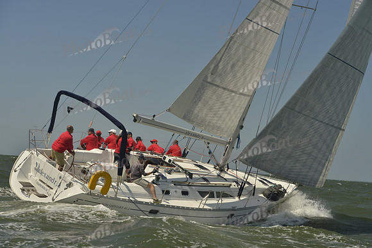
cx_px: 186
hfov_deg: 28.8
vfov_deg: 19.5
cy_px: 124
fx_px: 723
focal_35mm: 70
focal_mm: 70
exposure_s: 1/1000
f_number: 8
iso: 280
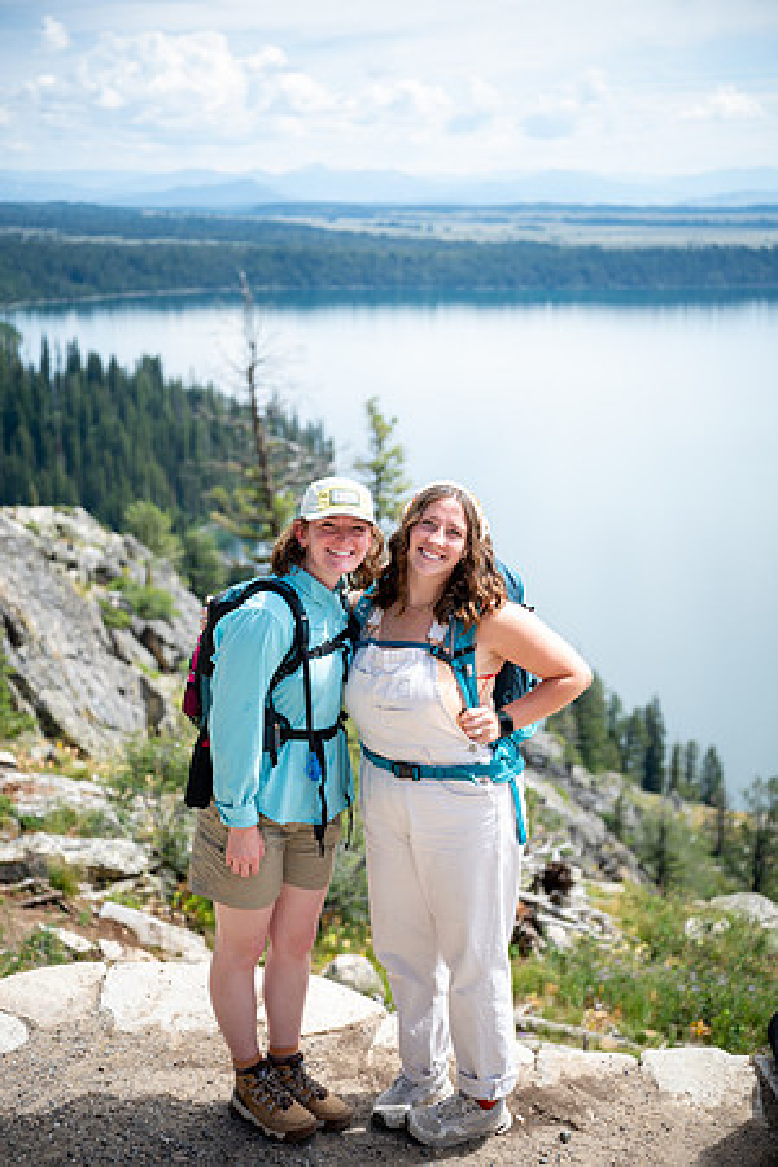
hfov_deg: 29.2
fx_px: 1491
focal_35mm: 46
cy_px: 584
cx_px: 389
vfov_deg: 42.7
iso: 100
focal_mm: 46
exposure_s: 1/800
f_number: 2.8
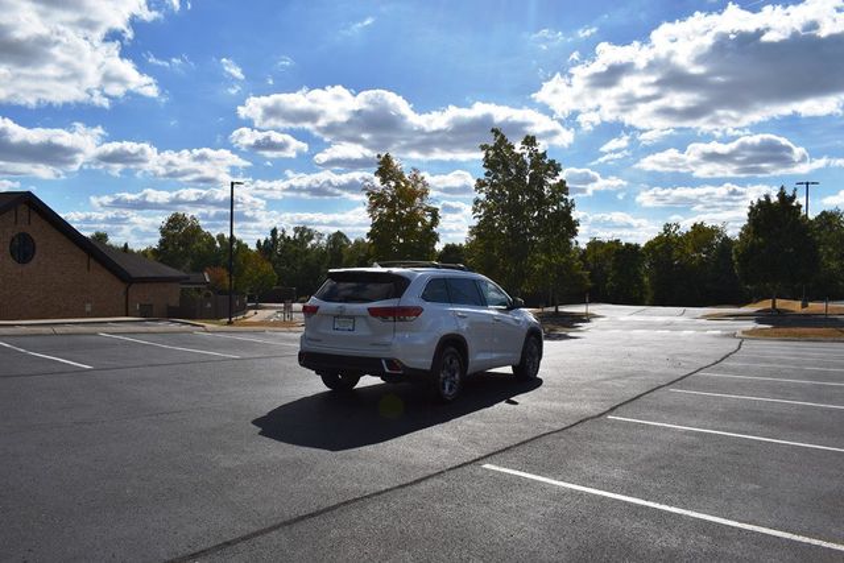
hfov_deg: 67.4
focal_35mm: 27
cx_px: 422
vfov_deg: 48.0
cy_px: 282
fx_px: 633
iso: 100
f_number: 10
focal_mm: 18
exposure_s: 1/400
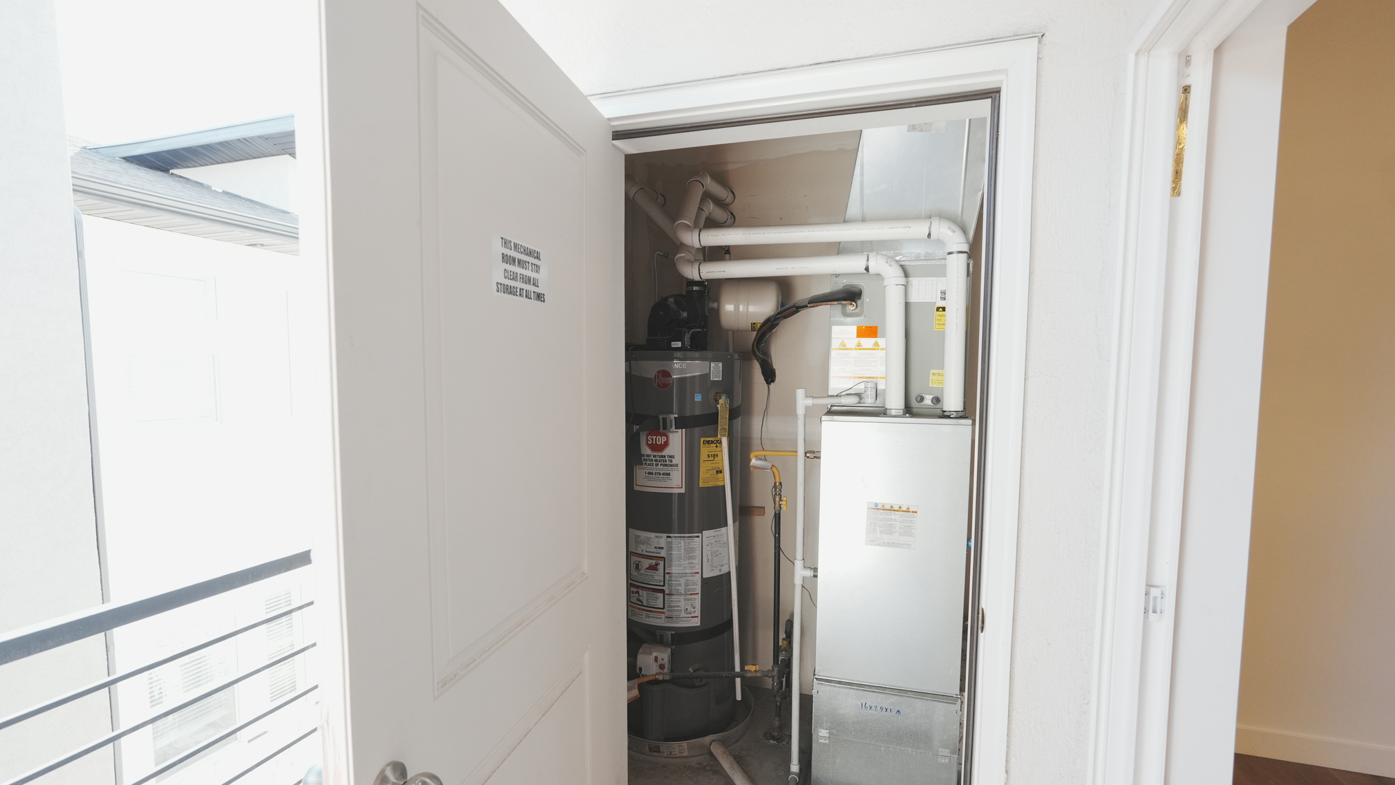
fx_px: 649
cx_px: 694
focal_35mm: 18
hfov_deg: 94.2
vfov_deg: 62.3
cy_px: 423
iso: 500
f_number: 3.5
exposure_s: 1/125
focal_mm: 11
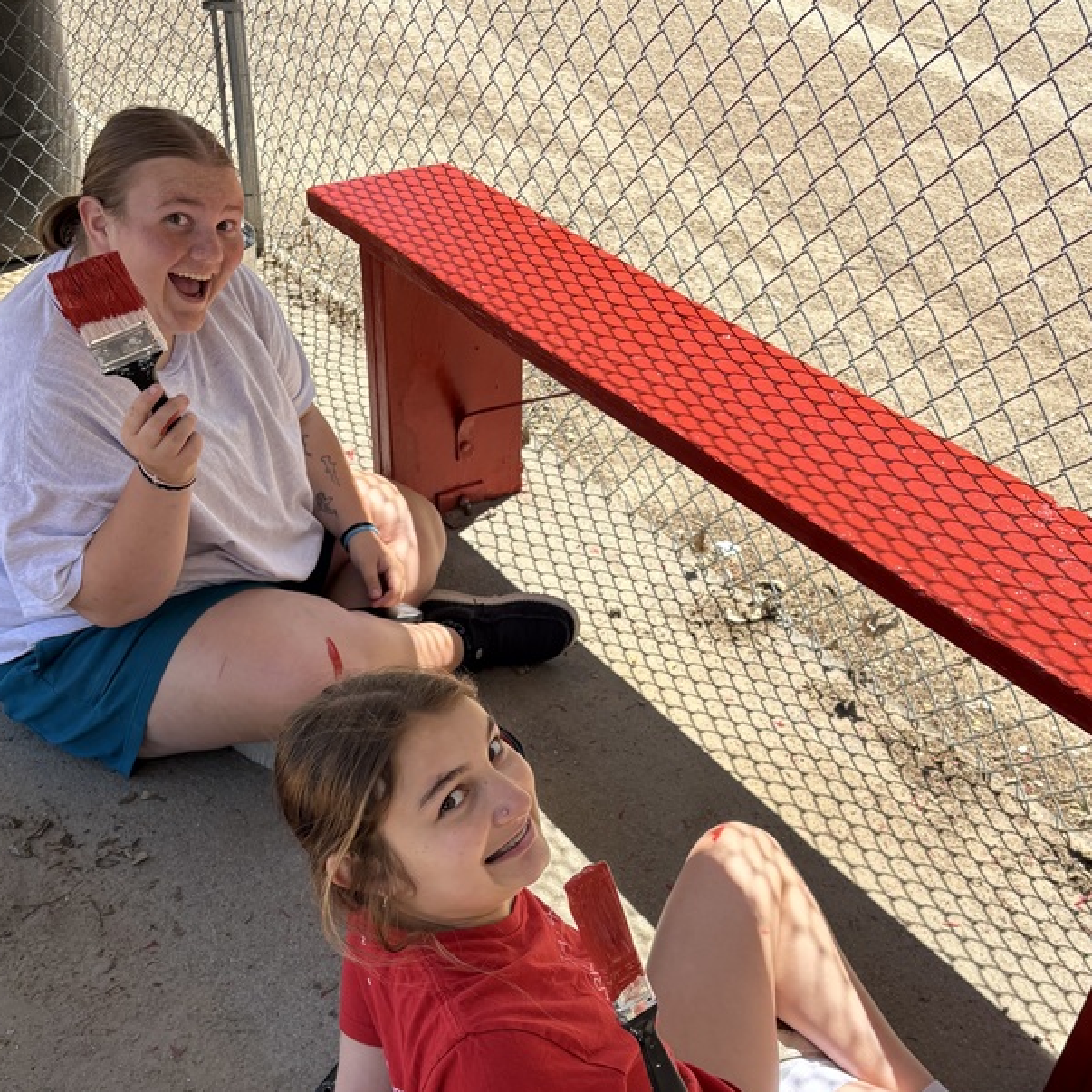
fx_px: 1392
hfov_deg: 42.8
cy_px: 681
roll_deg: -3.6
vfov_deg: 42.5
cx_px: 581
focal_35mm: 39
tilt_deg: -37.1
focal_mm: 5.96
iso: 50
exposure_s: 1/1484
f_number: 1.6
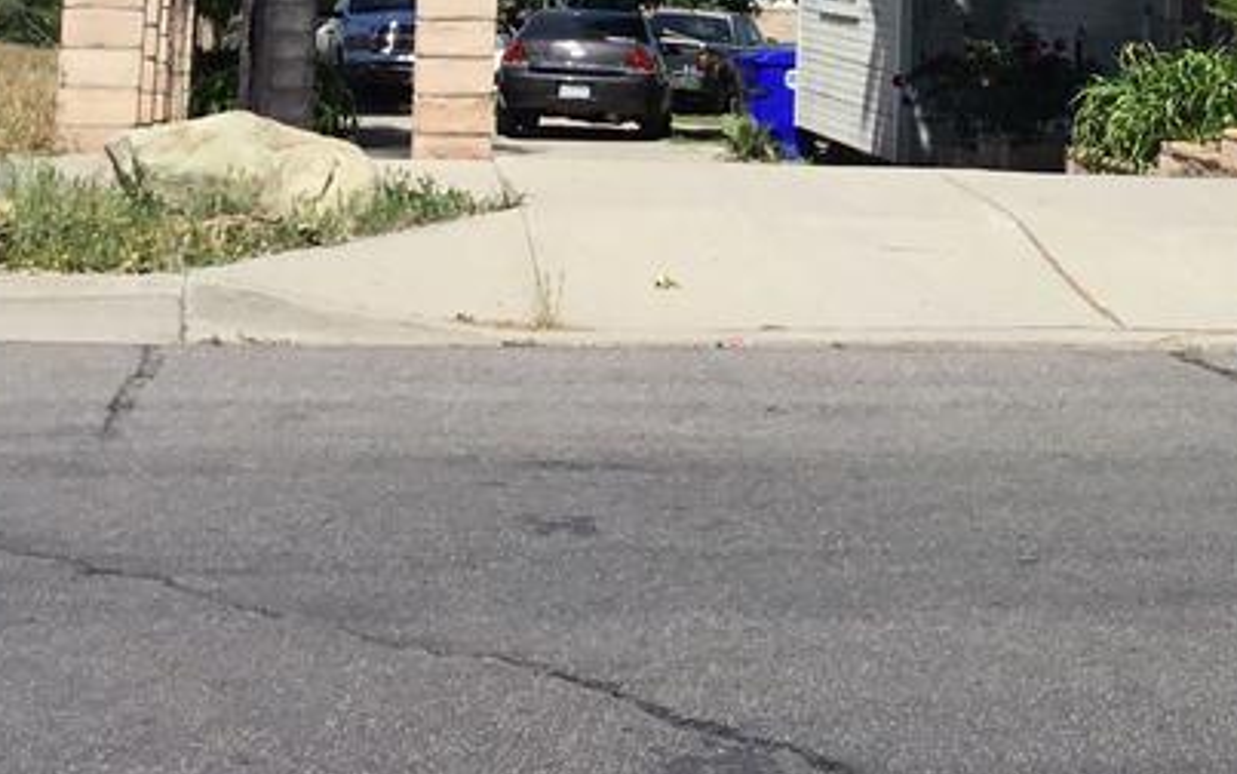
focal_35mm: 88
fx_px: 2967
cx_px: 1123
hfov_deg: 22.9
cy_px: -190
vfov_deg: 14.3
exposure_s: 1/1894
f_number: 2.4
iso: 25
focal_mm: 3.3
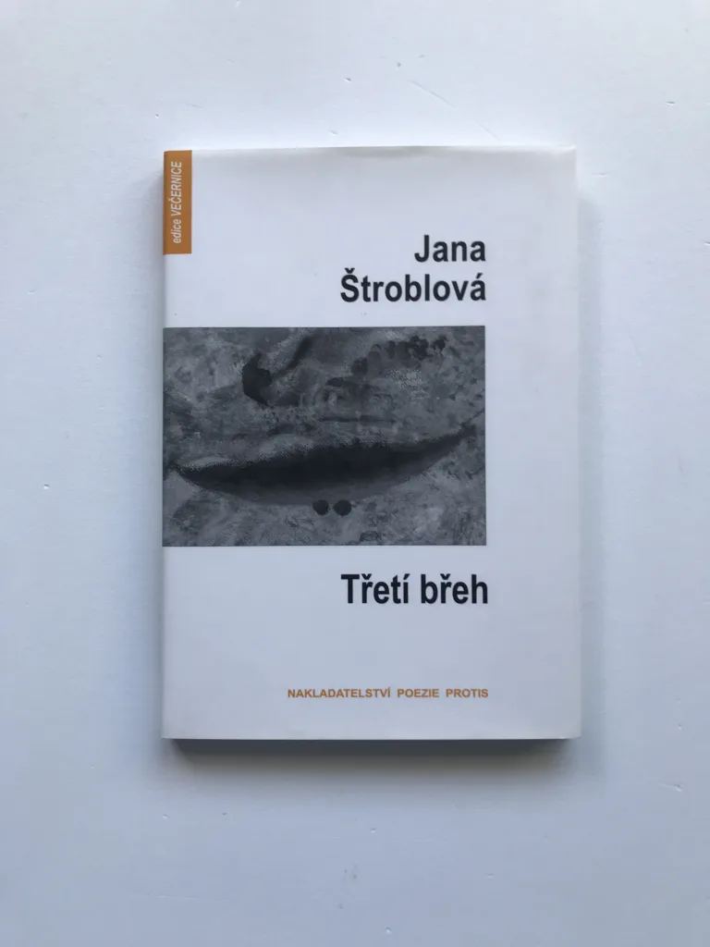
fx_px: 766
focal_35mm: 28
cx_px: 355
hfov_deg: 49.7
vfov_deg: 63.4
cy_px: 474
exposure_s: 1/50
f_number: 1.8
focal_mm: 3.99
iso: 25
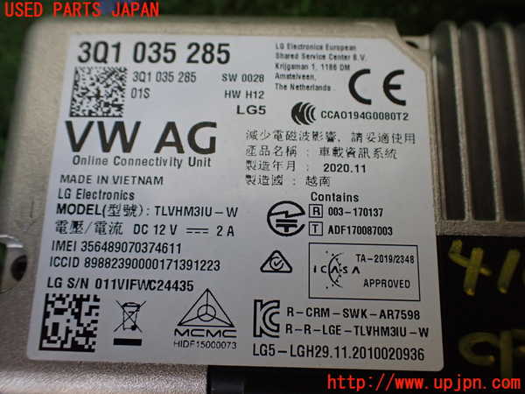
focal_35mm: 30
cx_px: 262
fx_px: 455
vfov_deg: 46.8
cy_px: 197
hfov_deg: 60.0
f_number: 2.3
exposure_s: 1/125
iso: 500
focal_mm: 5.4
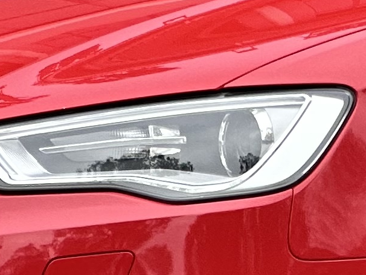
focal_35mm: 512
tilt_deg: +2.9
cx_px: 708
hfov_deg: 3.8
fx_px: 5416
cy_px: -191
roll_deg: +0.5
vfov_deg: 2.9
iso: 32
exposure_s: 1/187
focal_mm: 9
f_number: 2.8
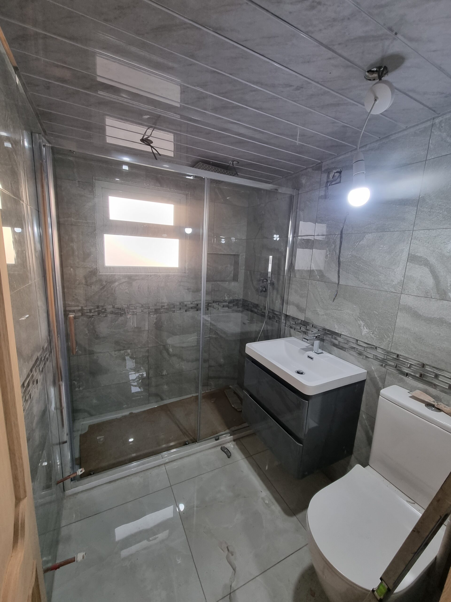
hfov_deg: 89.9
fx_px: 226
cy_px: 301
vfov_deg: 106.2
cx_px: 226
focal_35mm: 13
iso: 200
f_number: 2.2
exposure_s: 1/50
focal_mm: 2.2
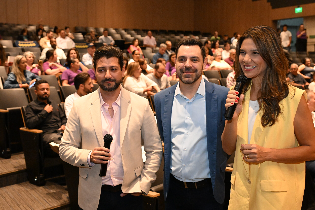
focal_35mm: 48
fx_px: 420
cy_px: 105
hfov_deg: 41.1
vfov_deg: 28.1
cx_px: 158
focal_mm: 48
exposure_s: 1/200
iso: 10000
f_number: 5
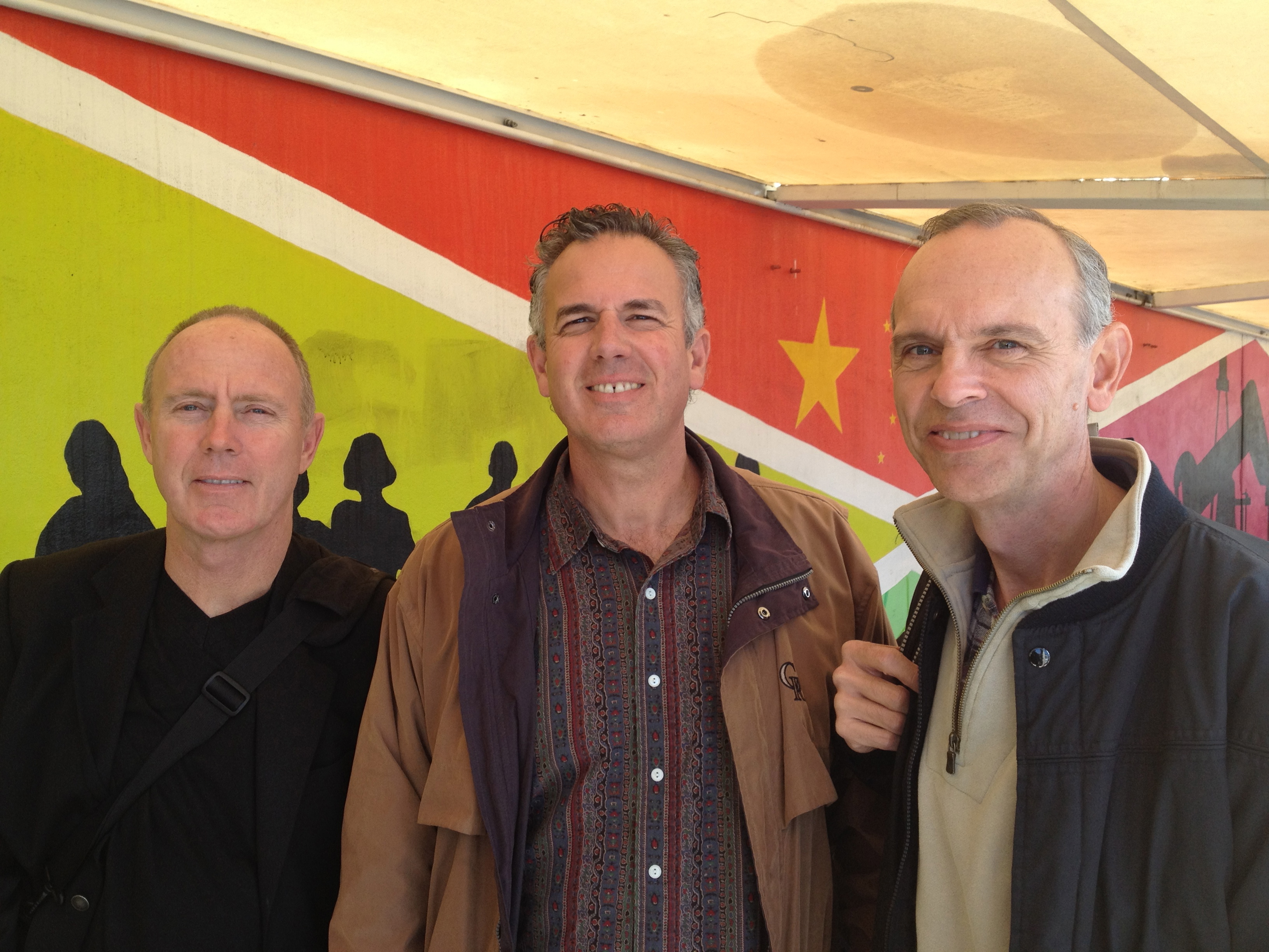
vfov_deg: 40.7
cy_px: 476
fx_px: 1283
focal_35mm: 35
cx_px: 634
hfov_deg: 52.6
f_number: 2.4
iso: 64
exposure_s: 1/216
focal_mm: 4.28
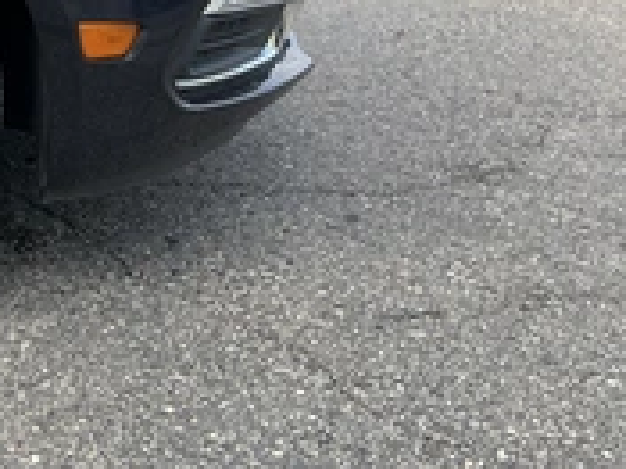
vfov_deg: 21.8
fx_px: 1157
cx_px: -61
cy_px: -36
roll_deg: +0.5
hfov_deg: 27.7
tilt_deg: -12.8
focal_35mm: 64
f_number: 1.8
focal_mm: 3
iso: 25
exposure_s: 1/397
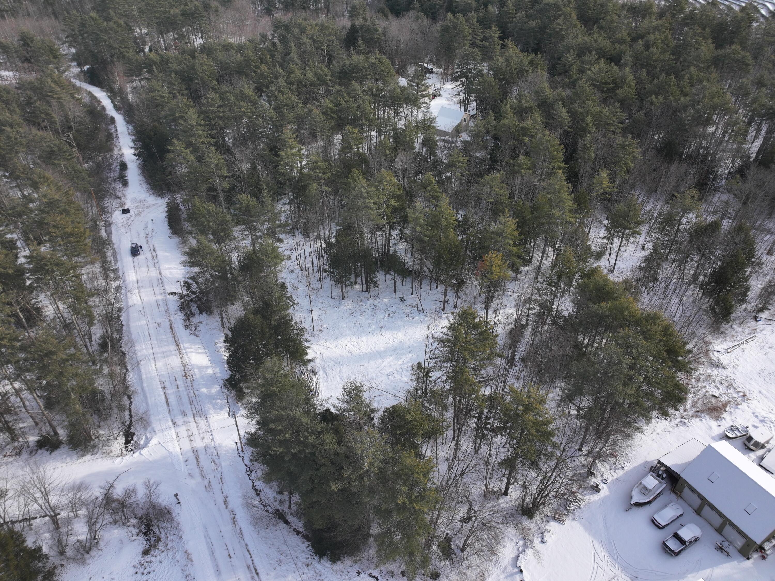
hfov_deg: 71.6
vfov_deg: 56.8
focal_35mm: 24
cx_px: 388
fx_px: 537
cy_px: 290
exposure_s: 1/40
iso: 100
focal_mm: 12.29
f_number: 2.8
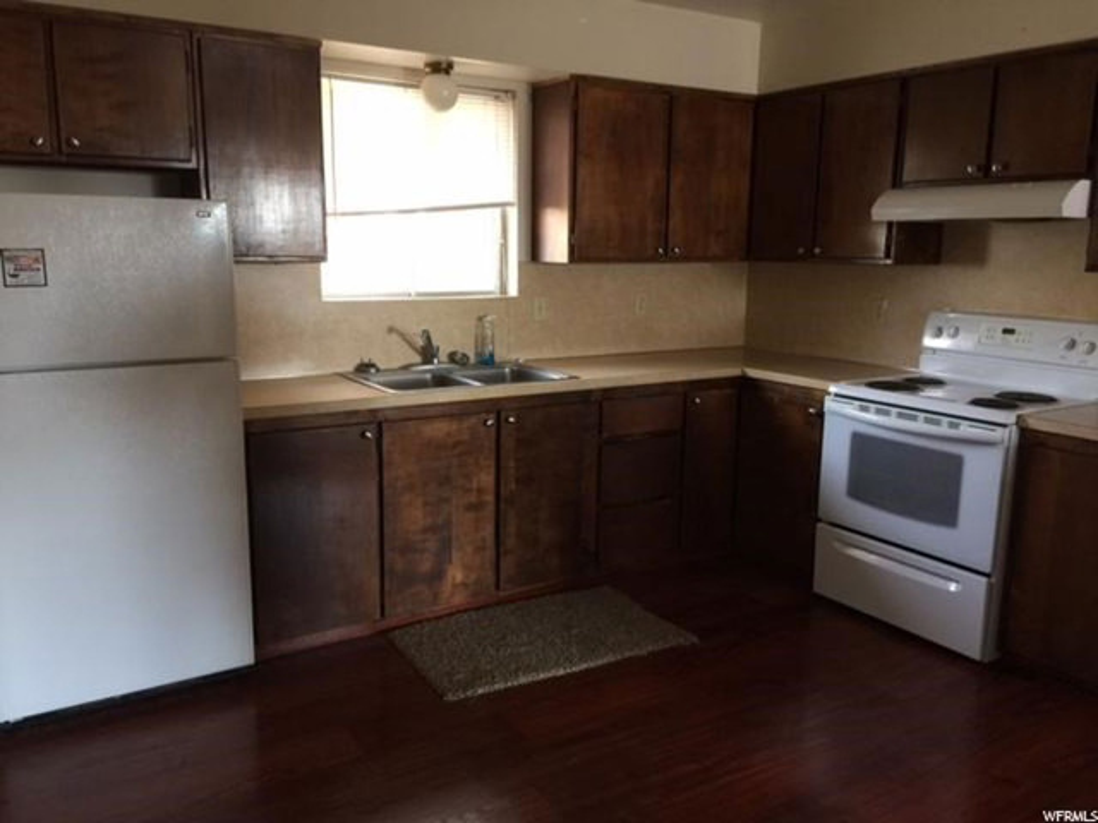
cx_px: 549
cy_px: 412
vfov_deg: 48.2
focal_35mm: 29
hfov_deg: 61.7
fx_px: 920
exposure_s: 1/15
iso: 64
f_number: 2.2
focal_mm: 4.15
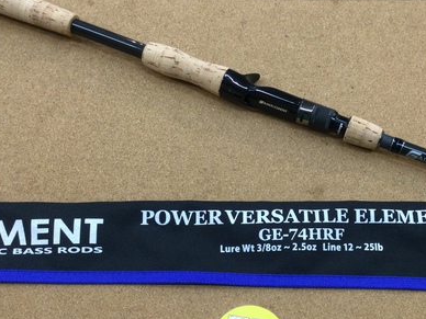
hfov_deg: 39.4
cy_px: 208
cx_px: 267
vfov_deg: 30.1
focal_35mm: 48
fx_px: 591
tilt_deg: -66.4
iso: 32
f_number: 2.4
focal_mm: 3.3
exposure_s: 1/30
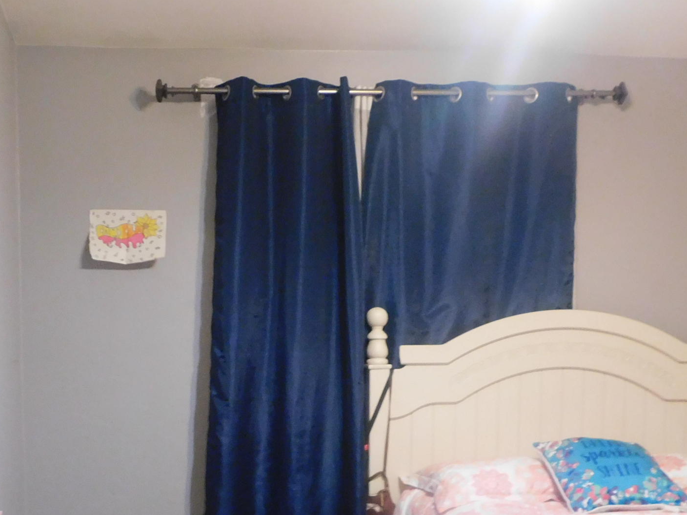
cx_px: 237
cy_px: 415
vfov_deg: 29.0
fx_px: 972
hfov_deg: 38.5
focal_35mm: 49
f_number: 3
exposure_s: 1/5
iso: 400
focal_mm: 4
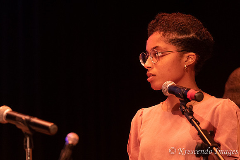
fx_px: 1451
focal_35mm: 218
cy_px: 80
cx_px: 145
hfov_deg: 9.5
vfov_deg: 6.3
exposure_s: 1/160
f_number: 2.8
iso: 3200
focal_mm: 120
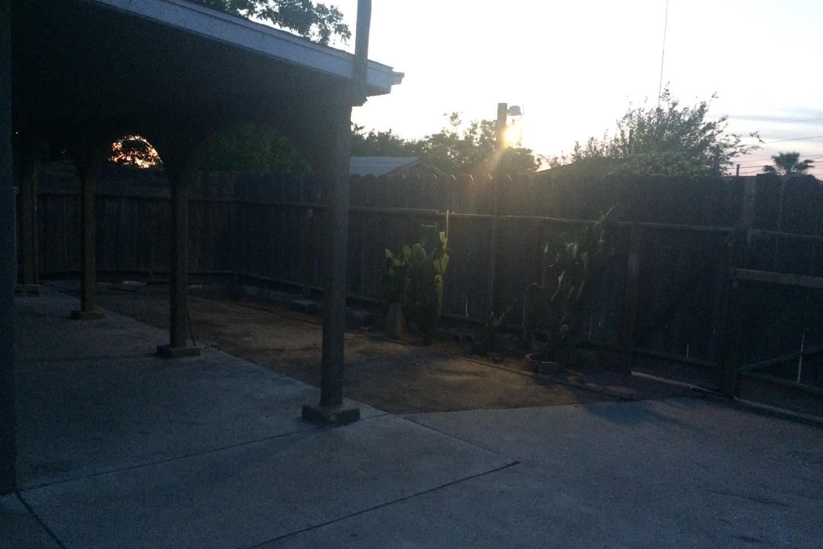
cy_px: 277
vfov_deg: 42.3
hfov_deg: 60.3
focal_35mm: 31
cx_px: 411
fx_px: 709
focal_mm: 4.15
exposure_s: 1/30
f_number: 2.2
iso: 250
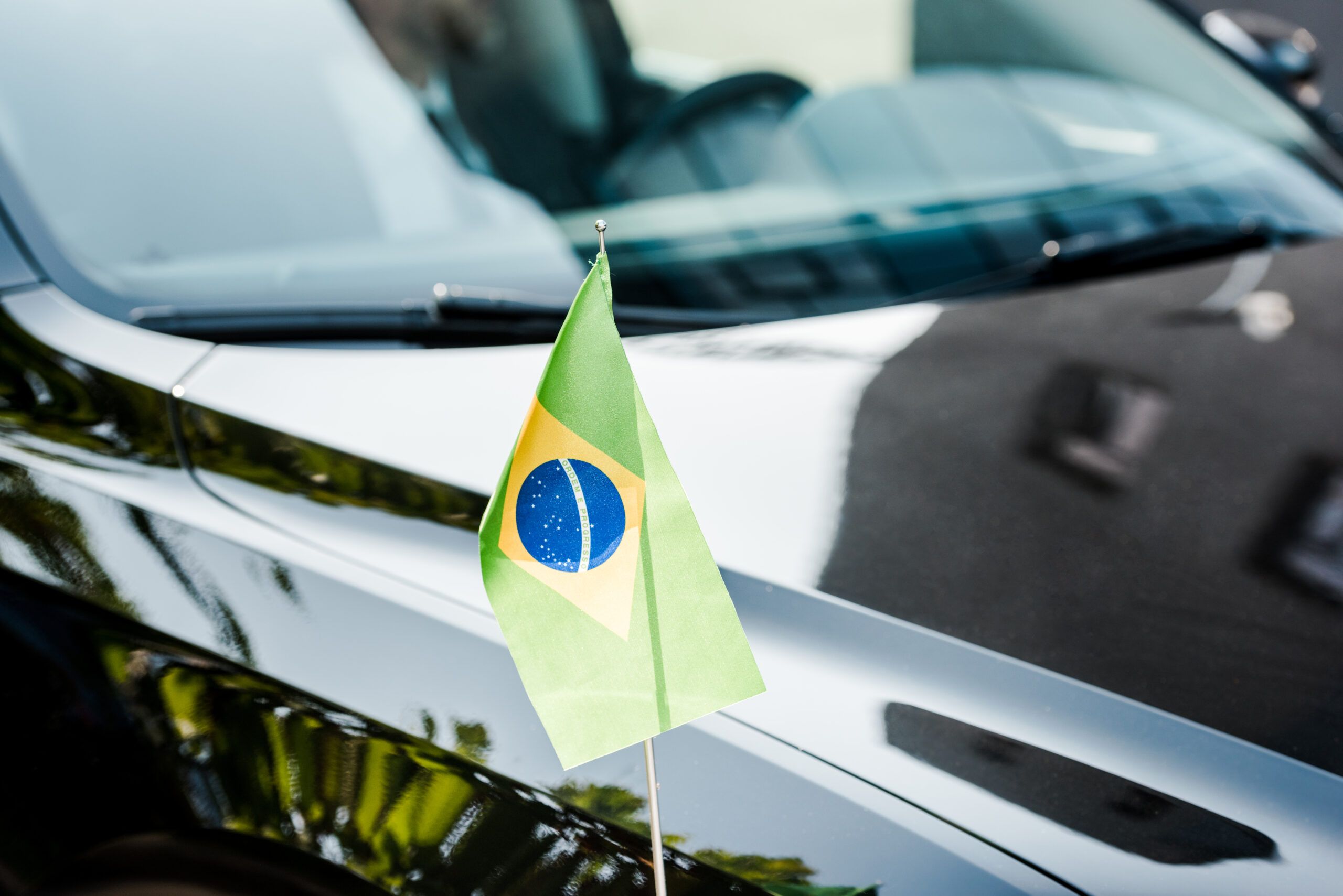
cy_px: 448
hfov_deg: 20.0
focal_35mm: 102
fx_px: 3806
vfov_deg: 13.4
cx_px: 672
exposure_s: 1/320
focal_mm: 102
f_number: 4.5
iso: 100
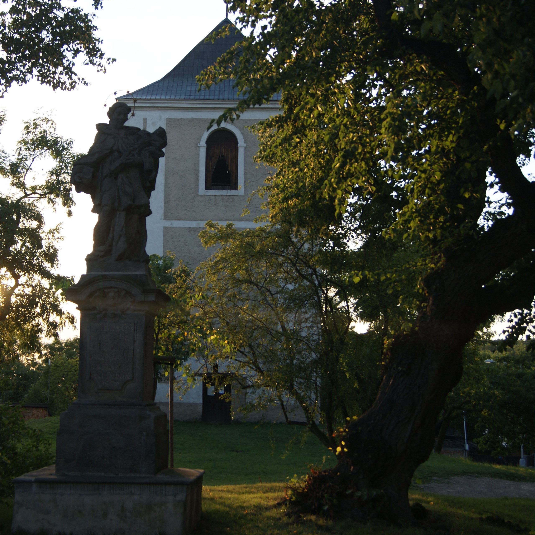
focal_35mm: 54
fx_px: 944
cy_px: 269
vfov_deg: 31.6
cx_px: 214
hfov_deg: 31.5
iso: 100
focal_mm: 28
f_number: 4.5
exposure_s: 1/160
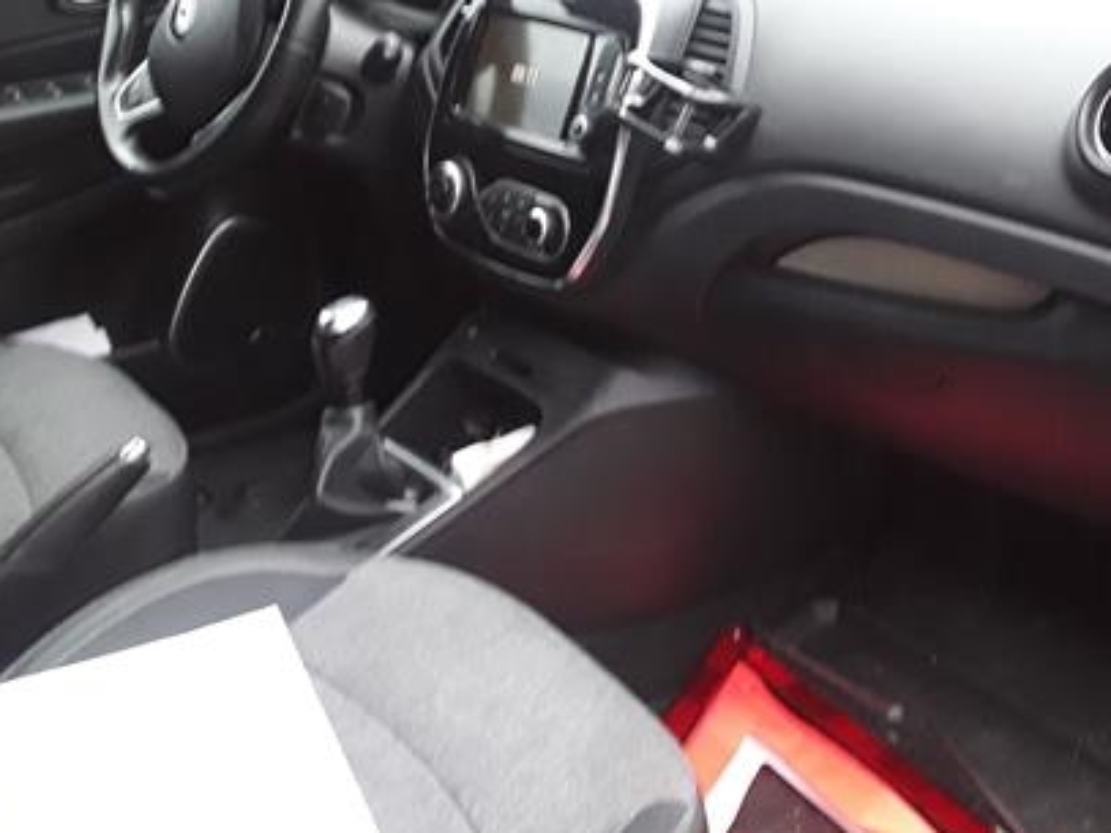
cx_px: 718
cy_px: 300
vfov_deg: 32.7
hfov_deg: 42.5
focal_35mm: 44
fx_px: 1412
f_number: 1.9
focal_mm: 2.91
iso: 200
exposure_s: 1/50
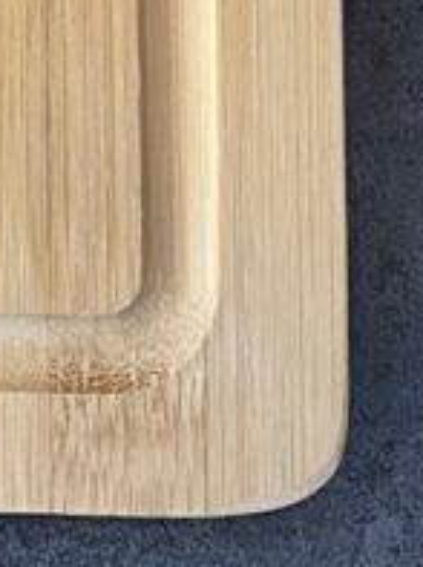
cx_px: -409
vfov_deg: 11.6
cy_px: -607
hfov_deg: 9.2
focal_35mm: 151
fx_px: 2468
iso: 64
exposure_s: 1/111
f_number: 1.8
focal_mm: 3
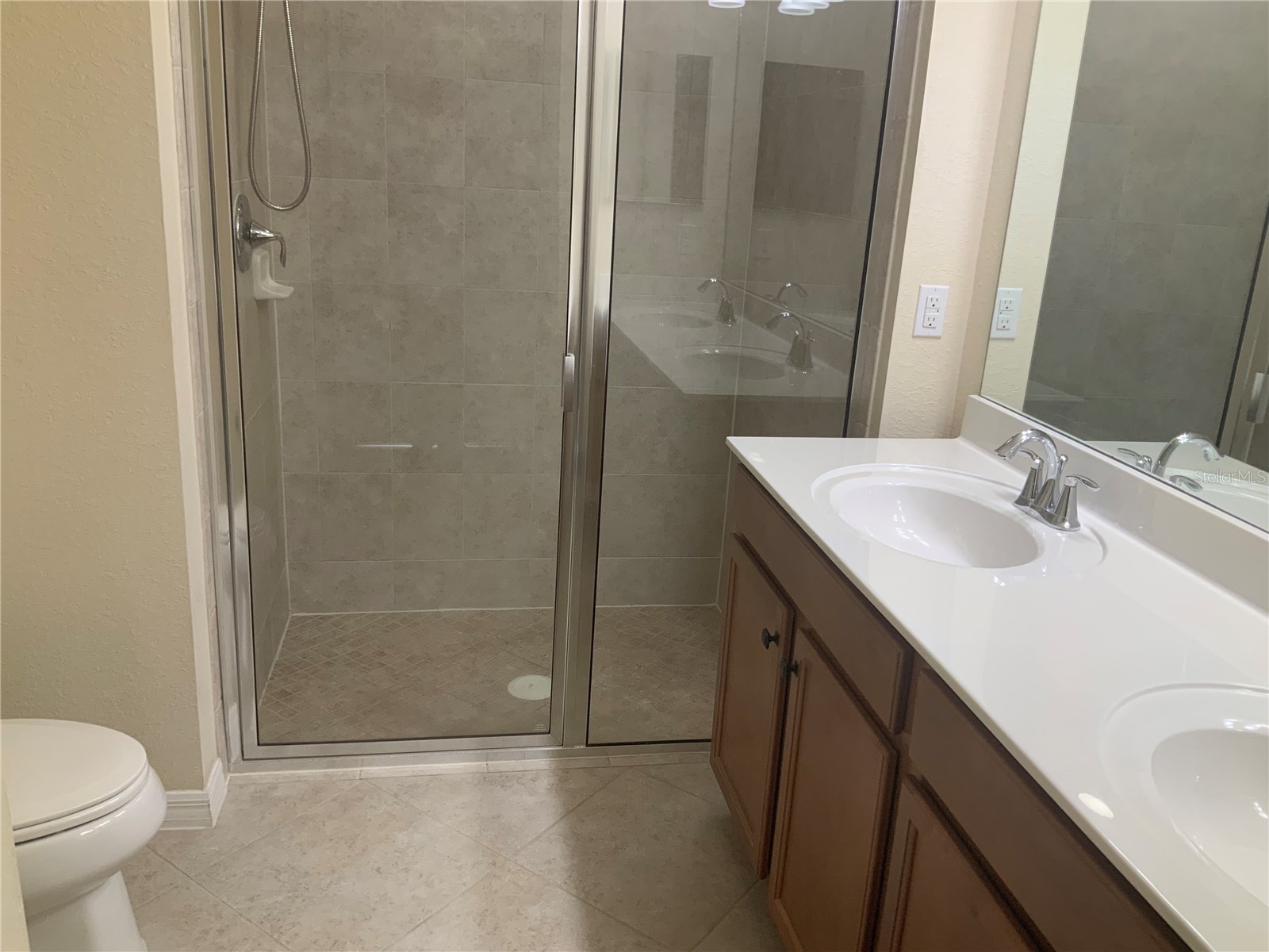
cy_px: 476
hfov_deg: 61.7
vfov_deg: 48.2
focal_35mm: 29
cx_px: 634
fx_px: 1063
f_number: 1.8
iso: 50
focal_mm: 3
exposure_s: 1/120
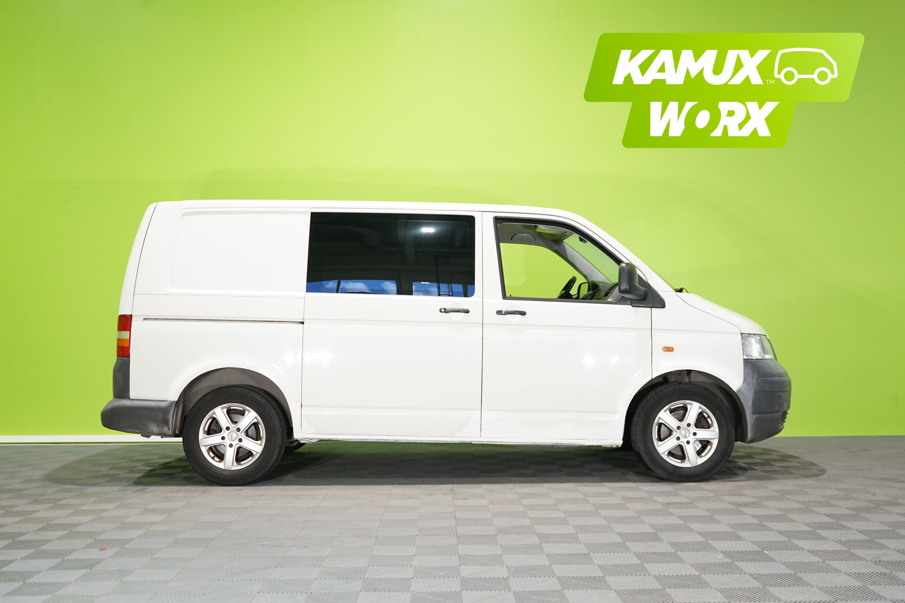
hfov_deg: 53.1
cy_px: 302
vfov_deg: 36.9
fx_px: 905
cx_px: 452
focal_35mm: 36
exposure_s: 1/125
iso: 2000
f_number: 4
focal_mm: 36
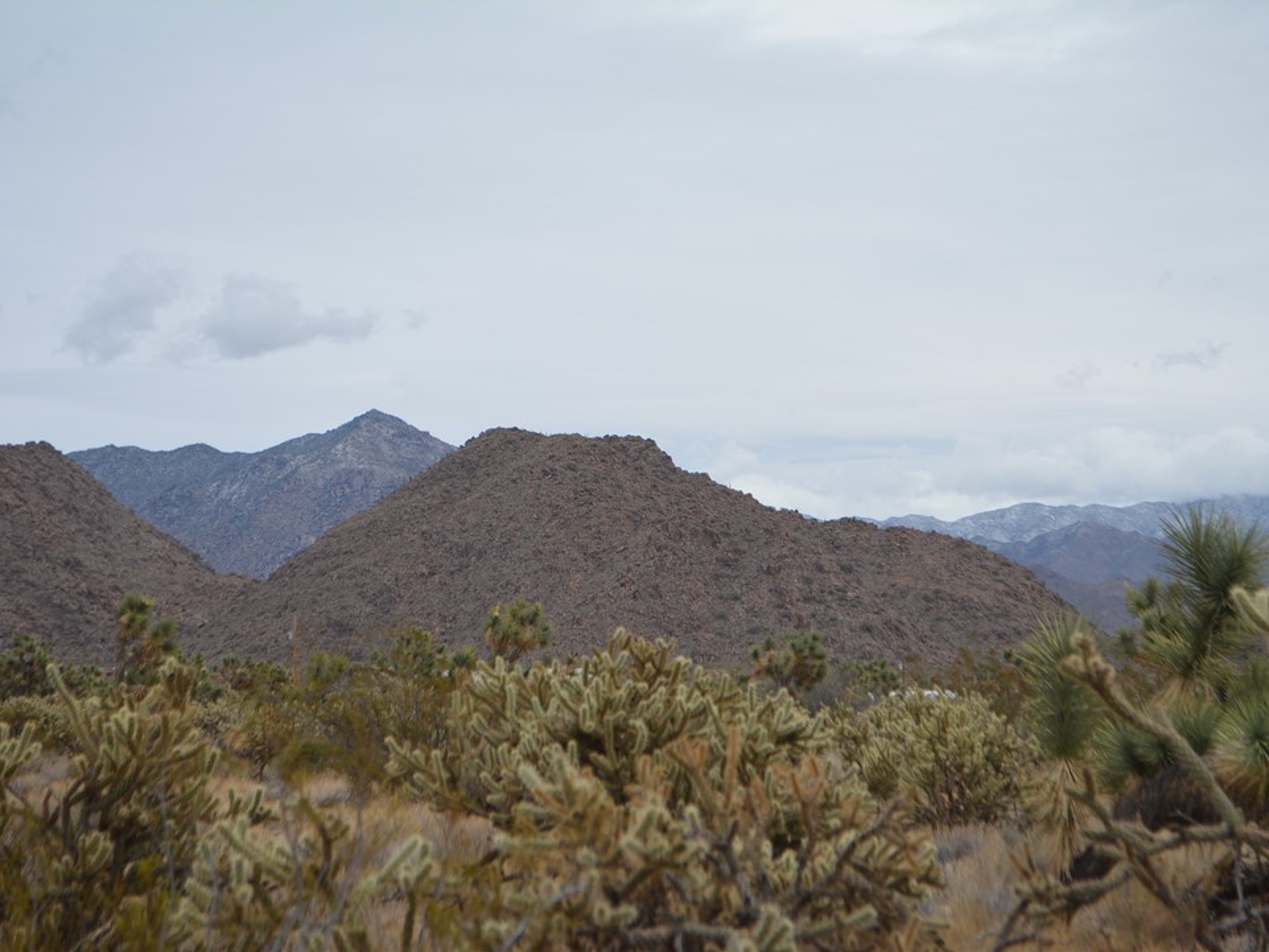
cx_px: 688
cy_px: 475
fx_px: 3283
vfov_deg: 16.5
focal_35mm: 90
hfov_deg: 21.9
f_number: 7.1
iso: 400
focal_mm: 55
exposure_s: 1/2000
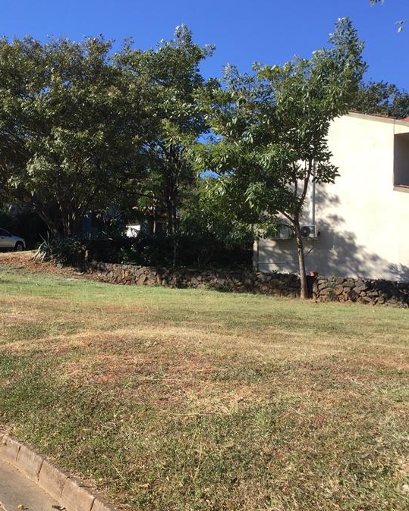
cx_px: 120
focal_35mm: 43
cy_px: 281
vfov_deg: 42.9
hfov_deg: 34.4
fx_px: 651
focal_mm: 4.15
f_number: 2.2
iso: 32
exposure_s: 1/1130
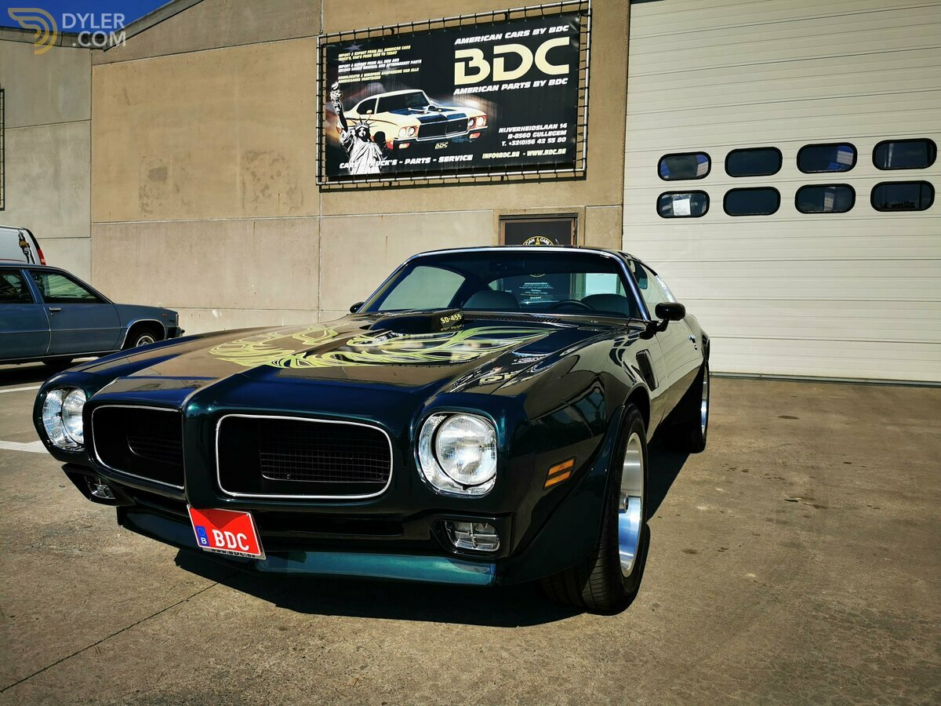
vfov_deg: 51.4
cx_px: 470
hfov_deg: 65.3
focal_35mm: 27
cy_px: 353
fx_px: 734
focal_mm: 5.56
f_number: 1.6
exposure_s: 1/6757
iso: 50
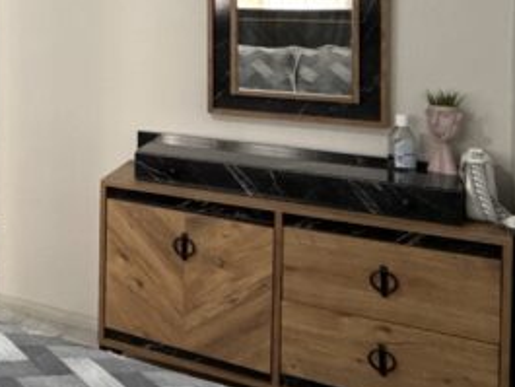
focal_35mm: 54
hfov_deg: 26.5
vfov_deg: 25.6
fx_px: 804
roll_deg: +0.4
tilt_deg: -0.3
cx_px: -243
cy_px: -4
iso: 200
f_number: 2.2
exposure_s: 1/50
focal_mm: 2.22
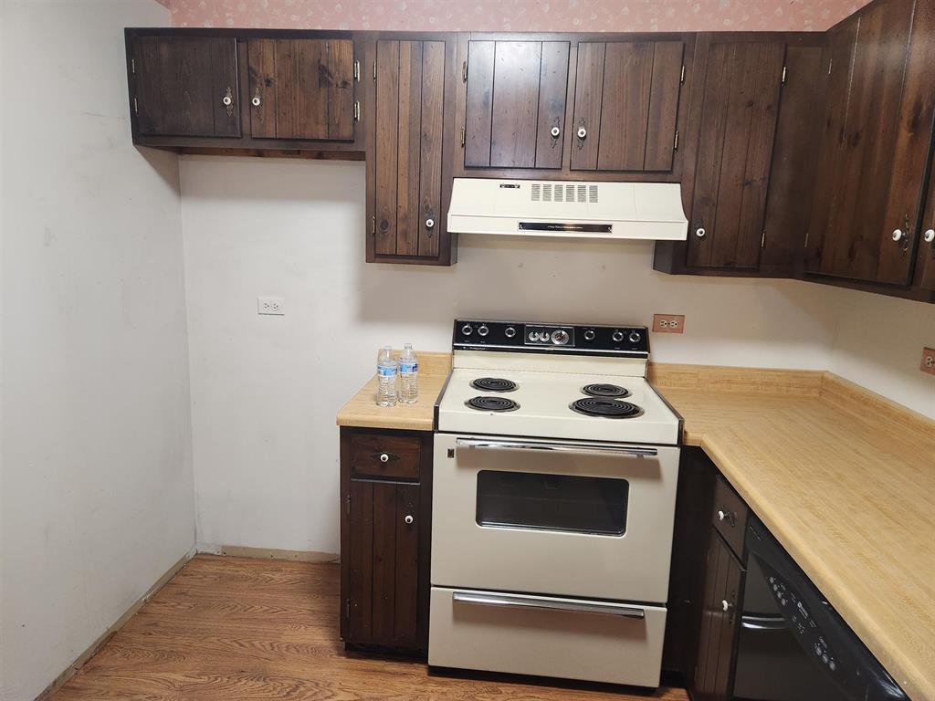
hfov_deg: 73.9
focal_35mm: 23
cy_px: 350
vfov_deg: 58.9
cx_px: 468
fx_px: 621
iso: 500
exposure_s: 1/120
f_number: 1.8
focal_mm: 5.4
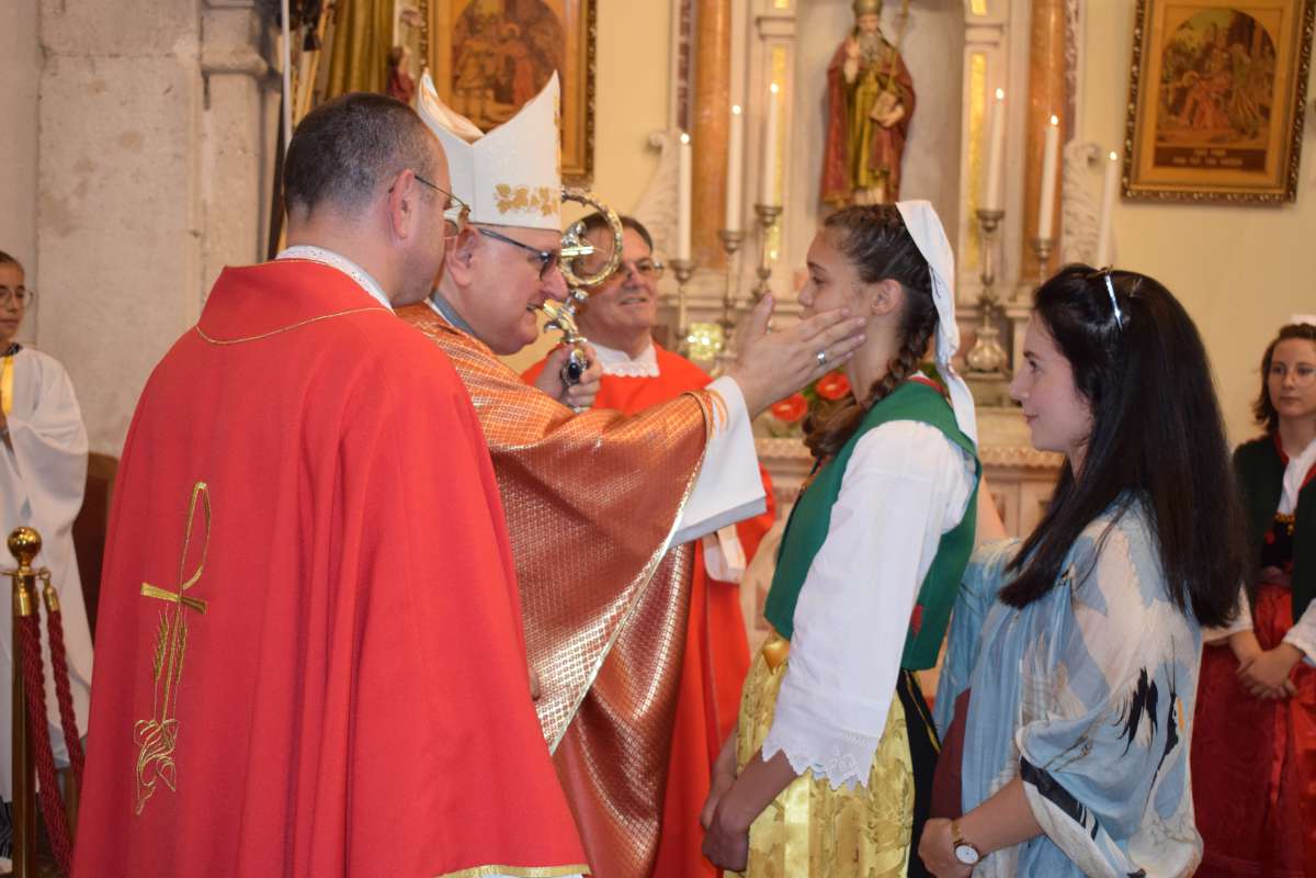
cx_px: 658
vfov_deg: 28.1
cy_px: 439
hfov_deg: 41.1
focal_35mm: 48
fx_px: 1755
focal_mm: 32
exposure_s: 1/60
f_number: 4.5
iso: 1600
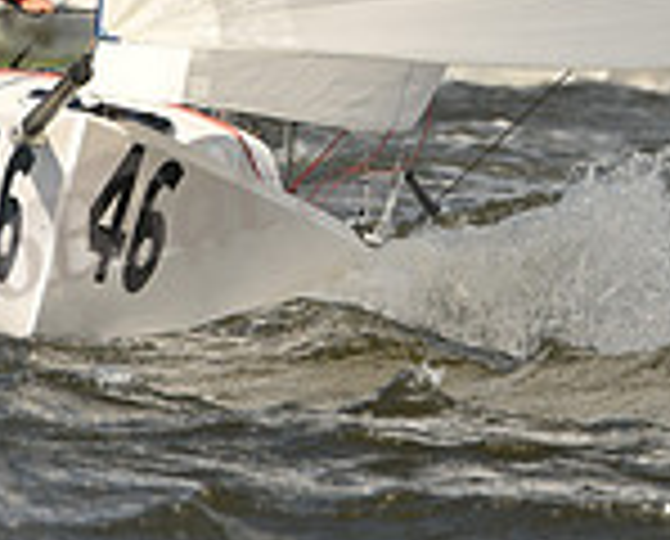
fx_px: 28967
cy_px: -52
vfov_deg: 1.1
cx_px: 630
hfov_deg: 1.3
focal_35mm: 1457
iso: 250
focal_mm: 400
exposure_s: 1/1250
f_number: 8
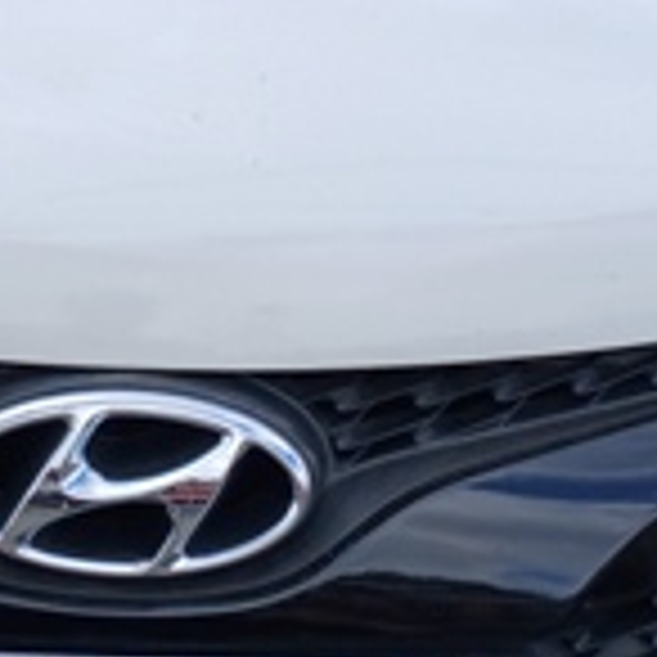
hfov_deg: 13.7
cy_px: 198
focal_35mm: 126
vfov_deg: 13.8
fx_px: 2706
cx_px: 90
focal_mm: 3.98
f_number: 1.8
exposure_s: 1/514
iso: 20
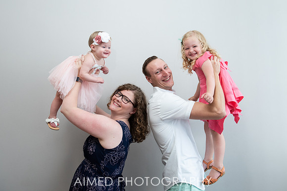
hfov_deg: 53.7
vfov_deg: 37.3
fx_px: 283
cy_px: 85
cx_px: 152
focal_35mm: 36
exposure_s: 1/250
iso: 1250
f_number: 4.5
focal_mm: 32
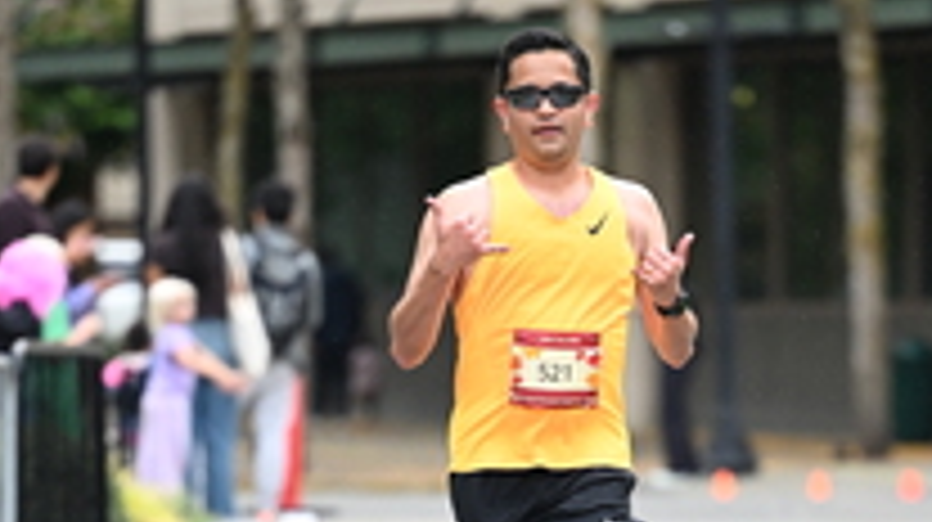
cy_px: 832
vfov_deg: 2.6
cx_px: 588
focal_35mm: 460
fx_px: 11358
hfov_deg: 4.7
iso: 1250
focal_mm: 165
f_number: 2.8
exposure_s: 1/1600
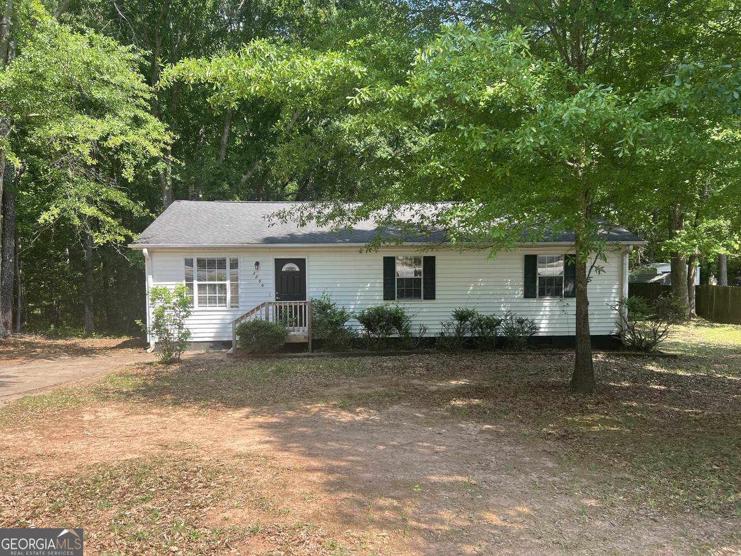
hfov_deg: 67.3
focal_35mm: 26
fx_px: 557
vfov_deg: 53.1
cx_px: 370
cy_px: 278
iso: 50
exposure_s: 1/853
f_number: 1.5
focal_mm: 5.7
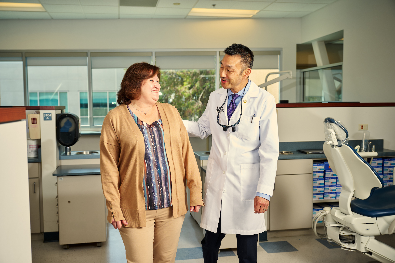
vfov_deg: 35.1
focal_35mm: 38
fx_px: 417
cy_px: 132
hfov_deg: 50.7
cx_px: 198
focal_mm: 38
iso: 160
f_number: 4
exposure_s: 1/160
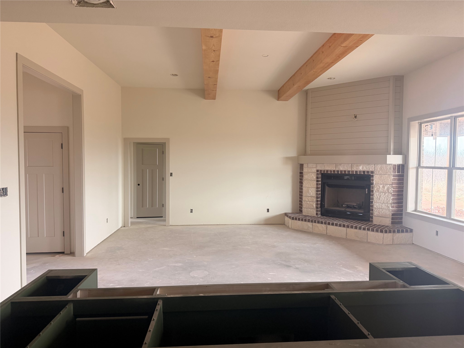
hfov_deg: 71.6
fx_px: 322
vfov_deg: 56.8
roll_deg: -0.9
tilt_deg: -2.1
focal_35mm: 24
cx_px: 232
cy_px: 174
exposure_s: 1/121
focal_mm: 6.76
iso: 160
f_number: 1.78
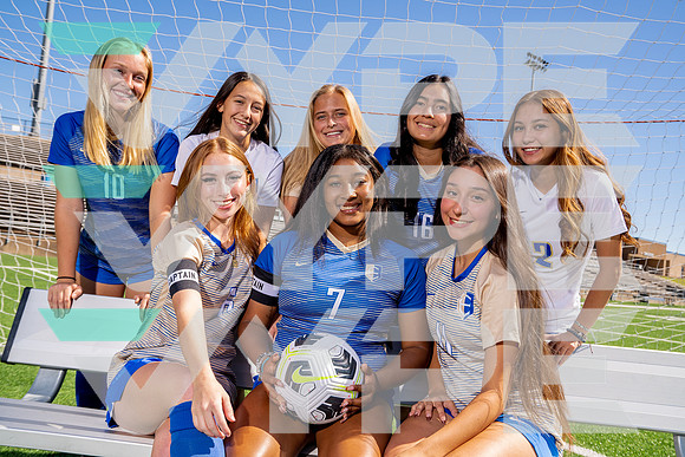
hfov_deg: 61.9
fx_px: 571
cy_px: 228
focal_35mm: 30
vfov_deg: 43.6
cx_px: 342
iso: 100
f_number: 7.1
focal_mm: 30
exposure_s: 1/250
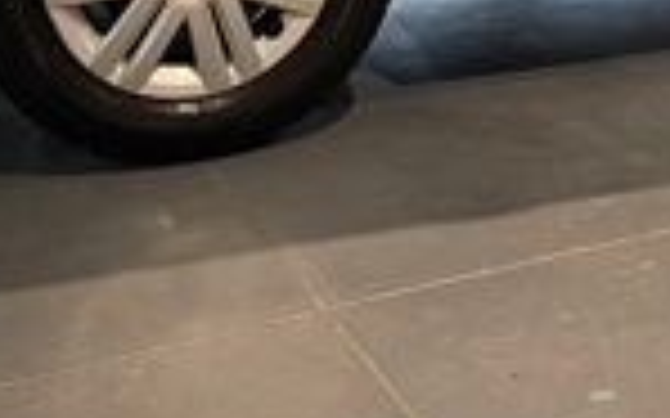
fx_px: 2154
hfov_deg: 17.0
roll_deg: +1.0
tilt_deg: -4.0
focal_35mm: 118
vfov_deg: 9.9
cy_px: -526
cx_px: 769
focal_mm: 4.2
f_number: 1.6
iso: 80
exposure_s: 1/50
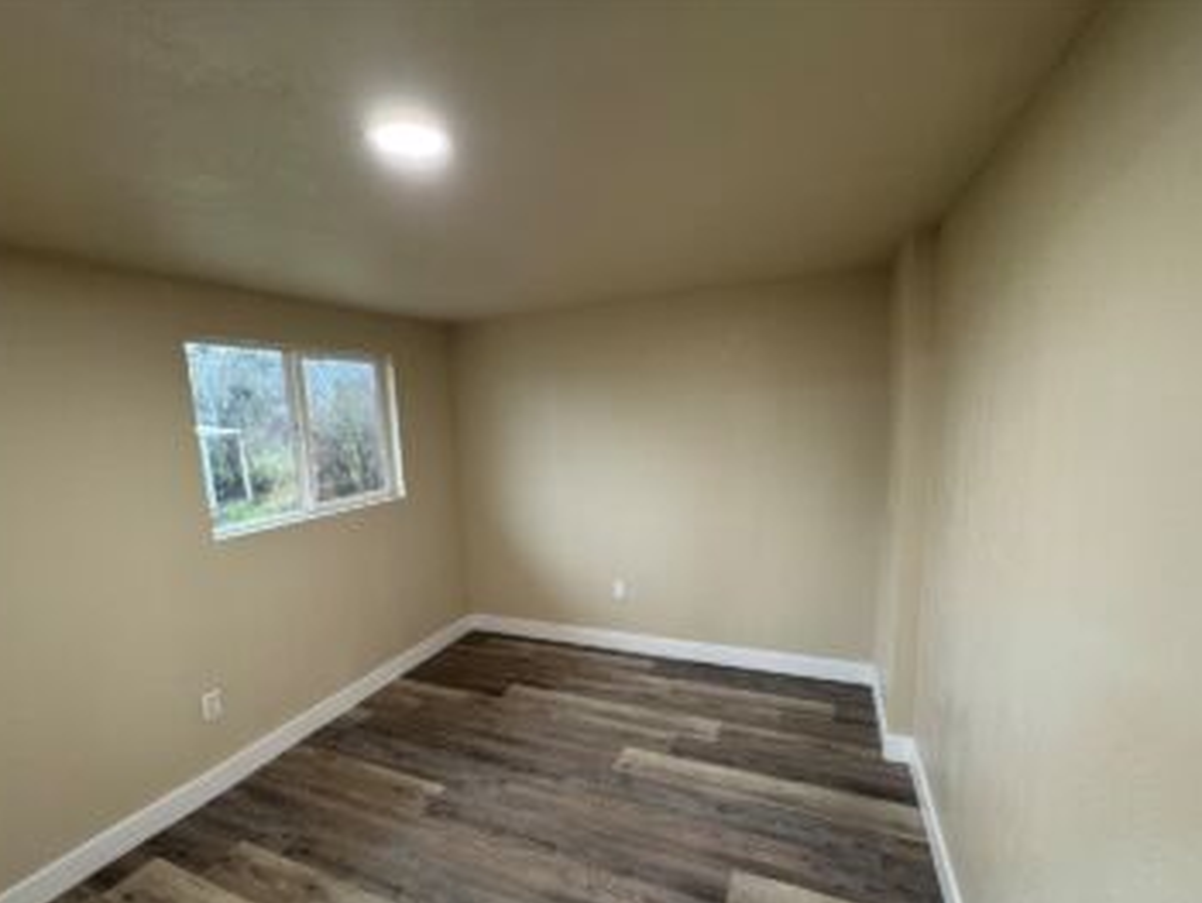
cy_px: 498
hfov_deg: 94.4
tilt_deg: -9.1
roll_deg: +2.6
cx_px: 584
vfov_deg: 77.9
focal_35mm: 16
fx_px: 556
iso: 400
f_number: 2.2
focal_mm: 2.22
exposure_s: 1/60
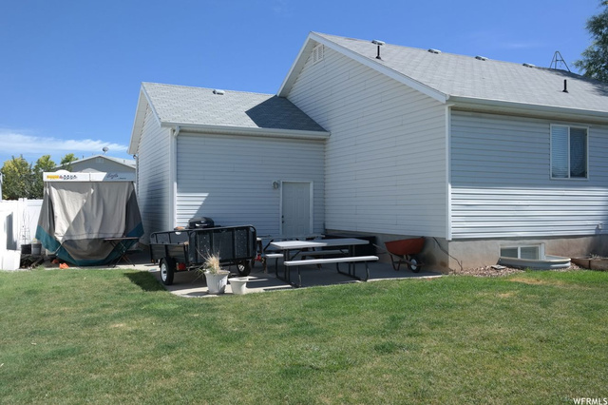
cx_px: 304
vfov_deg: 43.6
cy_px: 202
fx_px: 506
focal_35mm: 30
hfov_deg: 62.0
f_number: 6.3
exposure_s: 1/180
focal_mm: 20
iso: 100
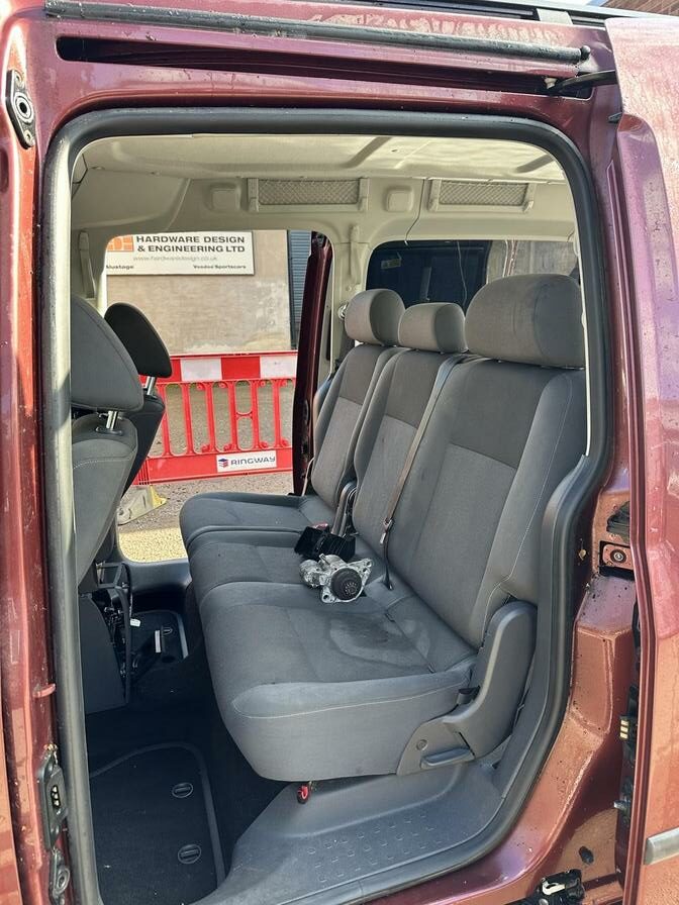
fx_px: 628
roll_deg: +0.7
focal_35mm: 24
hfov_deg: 56.8
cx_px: 340
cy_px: 452
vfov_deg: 71.6
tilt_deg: -14.8
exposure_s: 1/221
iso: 64
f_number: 1.78
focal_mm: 6.86
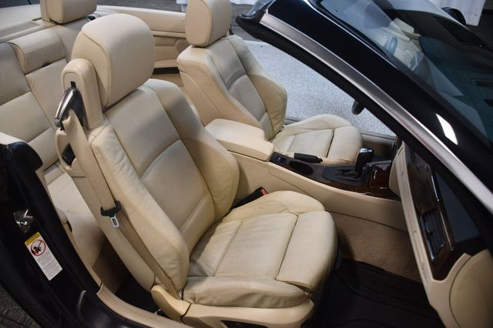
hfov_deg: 67.4
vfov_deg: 47.9
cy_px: 164
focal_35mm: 27
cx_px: 246
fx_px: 370
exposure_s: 1/125
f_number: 3.5
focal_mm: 18
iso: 1400
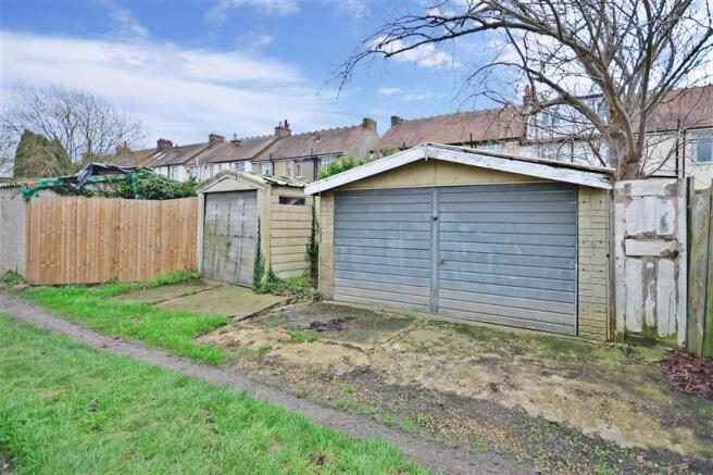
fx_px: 297
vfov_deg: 77.3
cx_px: 356
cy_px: 238
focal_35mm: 15
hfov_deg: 100.4
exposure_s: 1/125
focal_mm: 10
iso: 400
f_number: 5.6
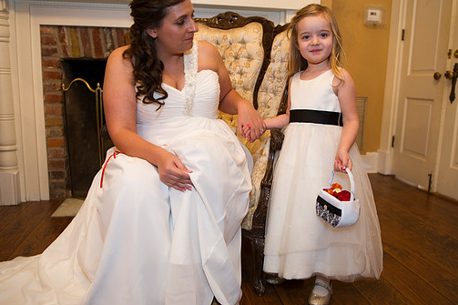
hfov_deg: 61.9
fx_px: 382
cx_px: 238
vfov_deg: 43.6
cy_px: 150
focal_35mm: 30
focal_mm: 26
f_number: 3.2
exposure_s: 1/50
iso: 800
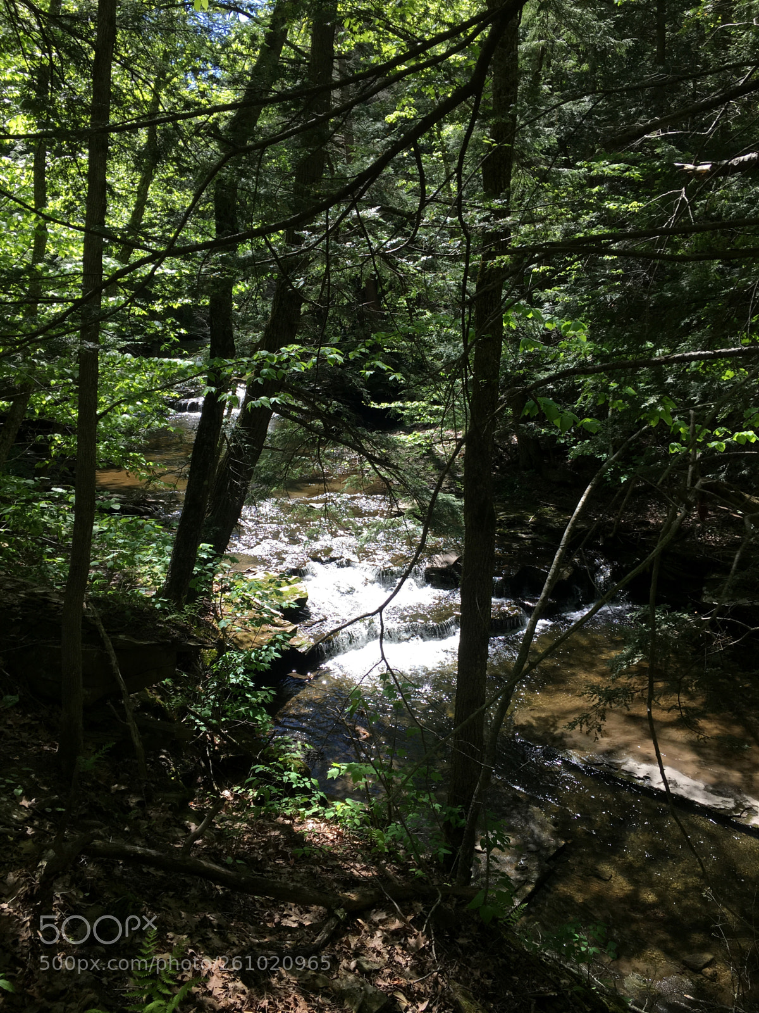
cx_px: 380
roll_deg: +0.9
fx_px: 848
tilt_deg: -16.4
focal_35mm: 29
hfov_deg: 48.2
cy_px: 506
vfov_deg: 61.7
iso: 25
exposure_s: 1/304
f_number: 2.2
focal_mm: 4.15
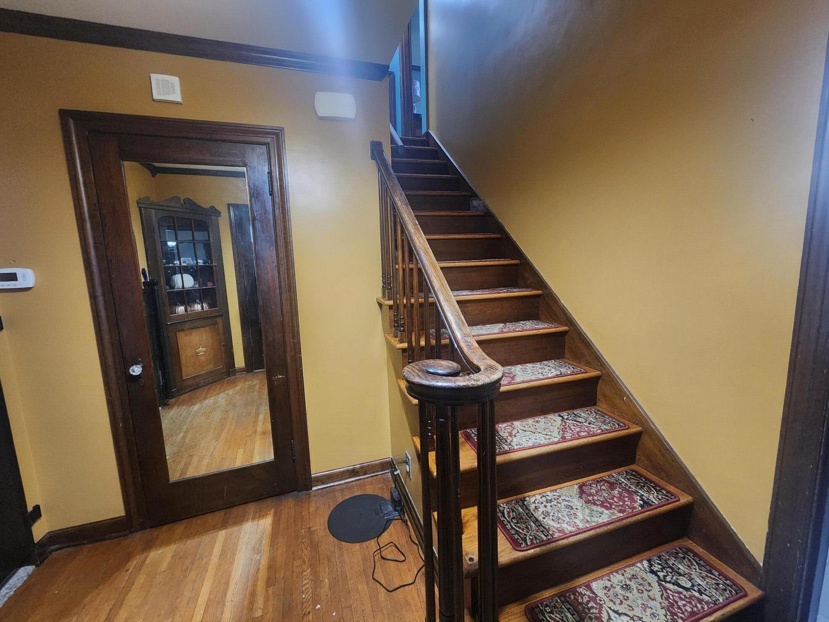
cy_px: 311
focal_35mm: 13
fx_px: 311
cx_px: 414
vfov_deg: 89.9
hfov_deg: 106.2
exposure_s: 1/30
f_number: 2.2
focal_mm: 2.2
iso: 640
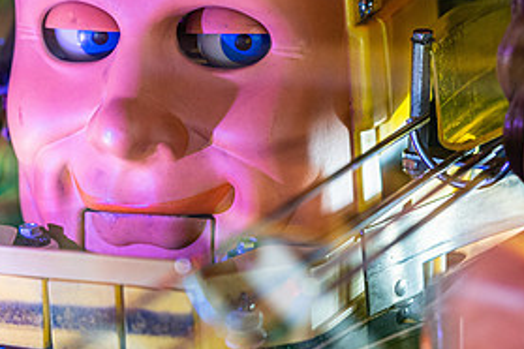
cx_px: 186
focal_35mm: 187
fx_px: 2722
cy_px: 130
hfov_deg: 11.0
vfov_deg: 7.3
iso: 1600
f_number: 2.8
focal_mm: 90
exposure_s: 1/80
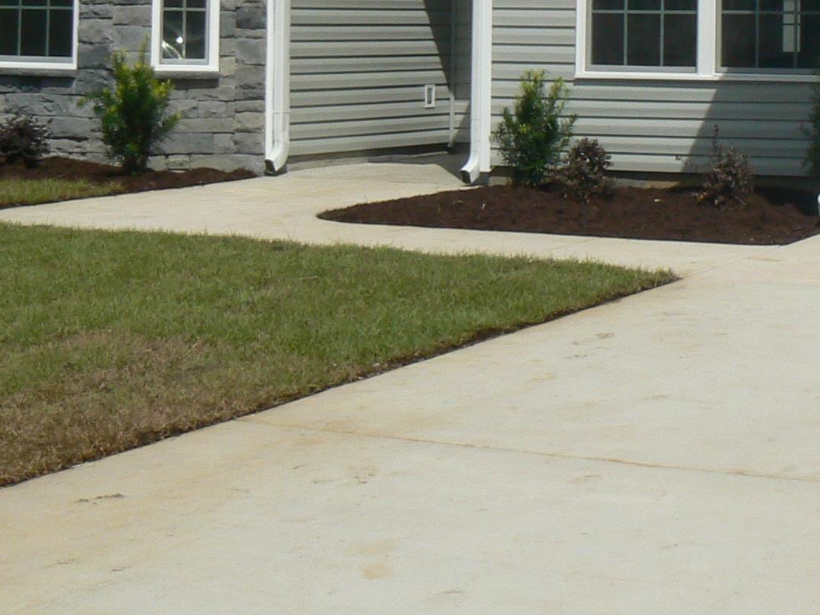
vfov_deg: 14.8
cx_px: 741
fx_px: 2274
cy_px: -138
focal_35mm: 96
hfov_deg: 20.0
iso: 80
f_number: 8
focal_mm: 6
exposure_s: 1/400
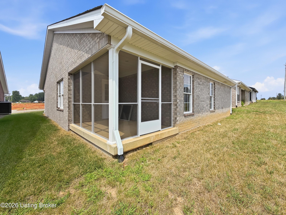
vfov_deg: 85.7
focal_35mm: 14
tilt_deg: -2.6
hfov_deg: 102.1
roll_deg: -1.0
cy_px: 108
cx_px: 143
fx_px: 116
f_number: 2.2
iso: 25
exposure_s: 1/770
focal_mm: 2.2
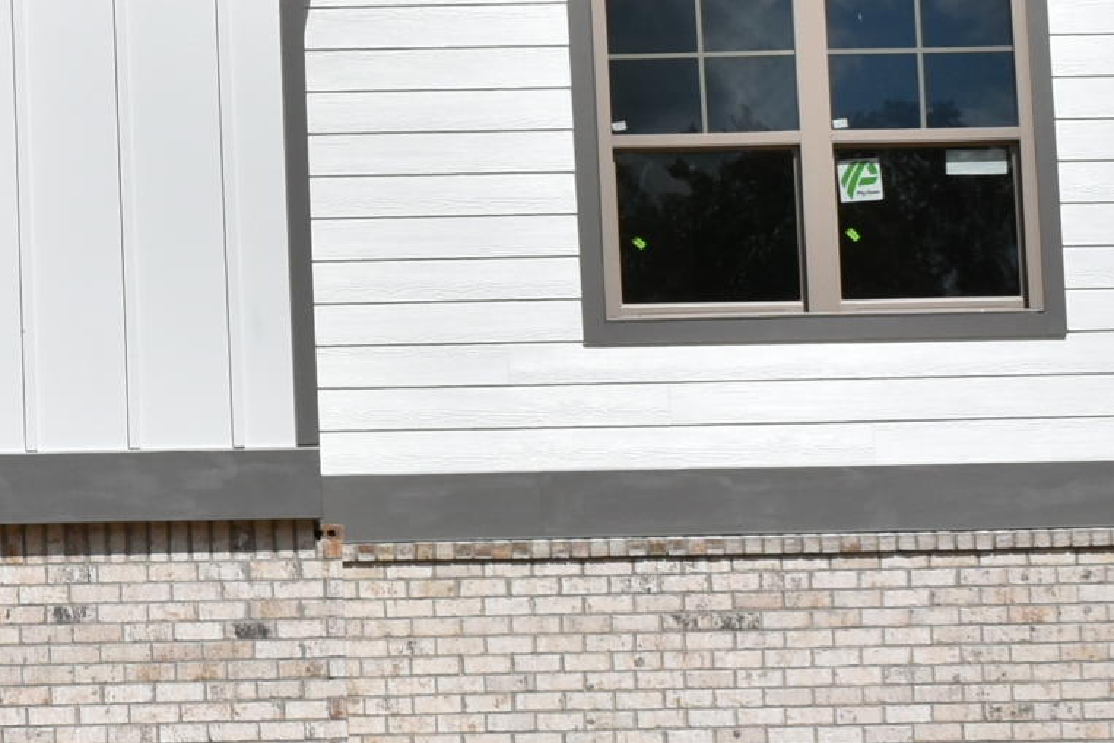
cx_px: -415
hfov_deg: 11.6
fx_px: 5291
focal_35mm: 171
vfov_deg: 8.0
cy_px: 280
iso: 200
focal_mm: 29
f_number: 13
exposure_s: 1/640
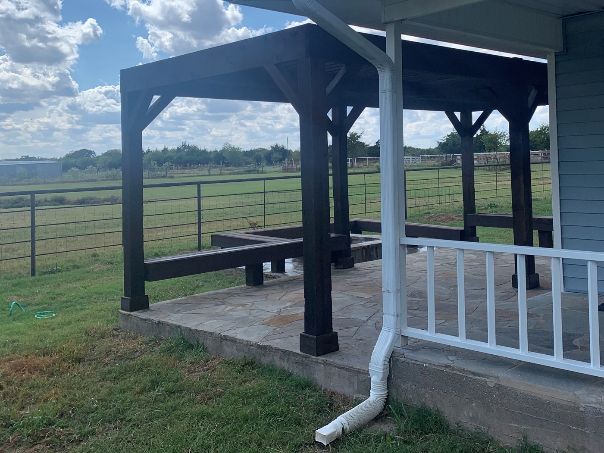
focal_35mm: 38
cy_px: 149
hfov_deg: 48.4
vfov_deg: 37.3
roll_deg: +1.5
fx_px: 663
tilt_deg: +2.9
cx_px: 385
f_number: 1.8
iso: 25
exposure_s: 1/2364
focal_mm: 4.25
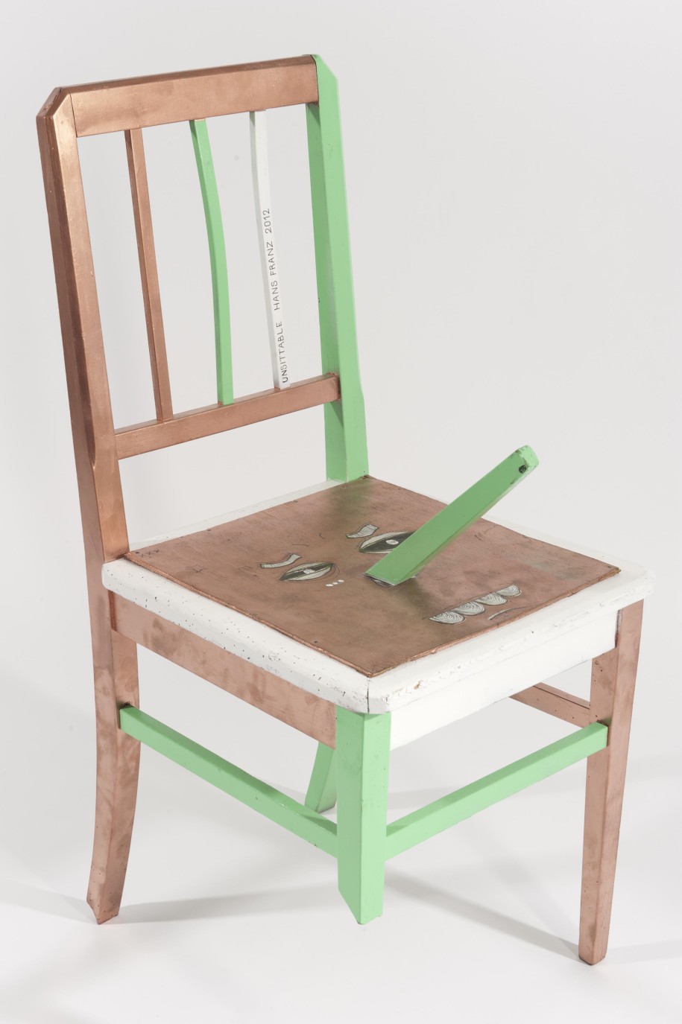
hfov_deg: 21.9
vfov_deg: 32.4
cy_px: 512
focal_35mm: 62
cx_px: 341
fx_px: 1764
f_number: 14
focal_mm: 62
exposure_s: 1/200
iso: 100
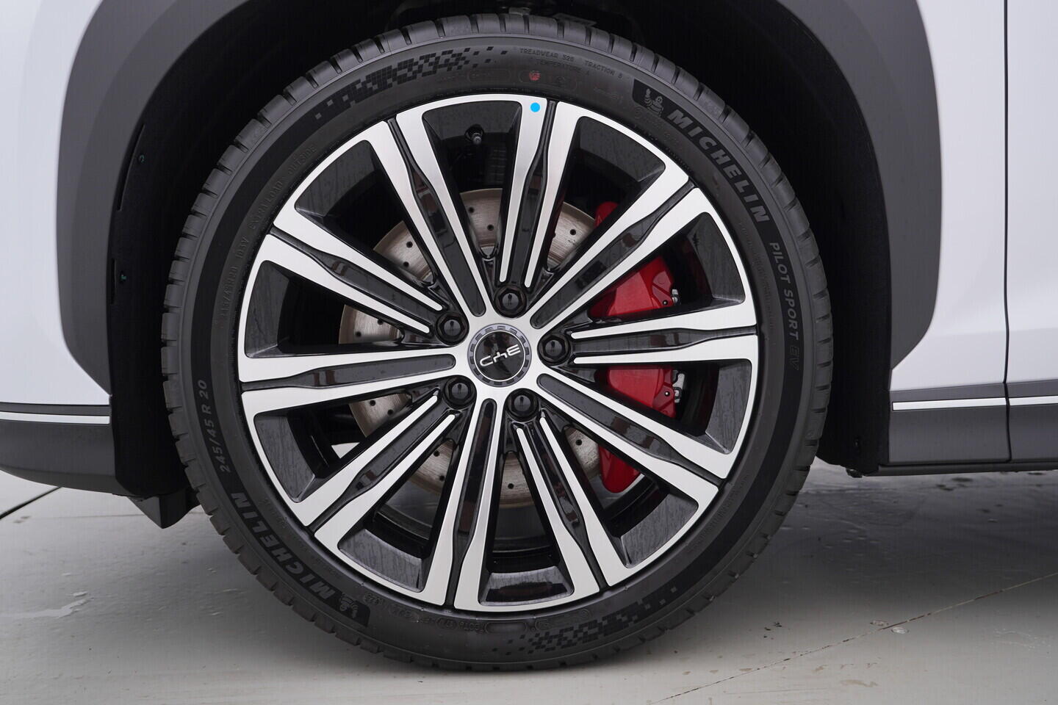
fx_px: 1058
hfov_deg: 53.1
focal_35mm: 36
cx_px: 529
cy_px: 352
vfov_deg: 36.9
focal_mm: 24
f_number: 4
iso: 125
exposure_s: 1/80
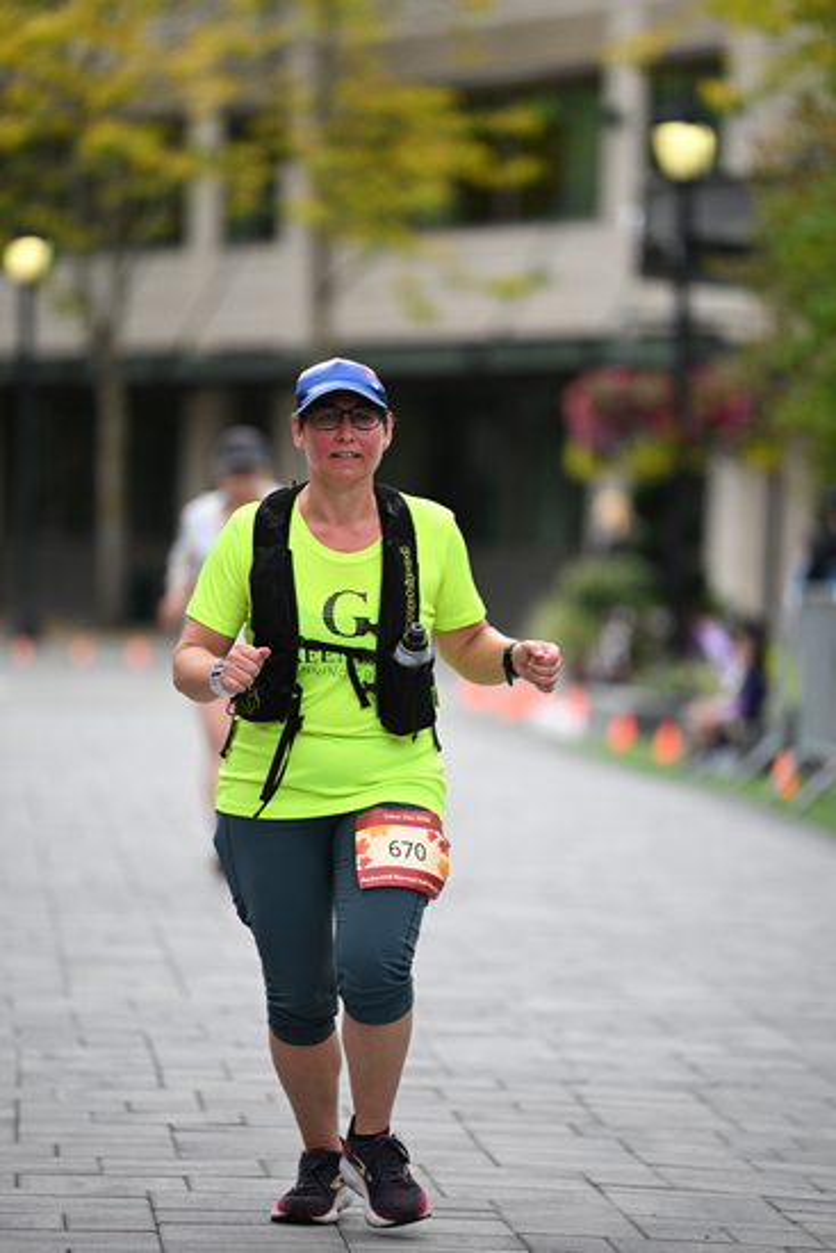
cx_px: 418
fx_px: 6962
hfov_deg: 6.9
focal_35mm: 200
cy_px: 626
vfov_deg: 10.3
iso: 1600
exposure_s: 1/5000
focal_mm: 200
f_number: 2.8
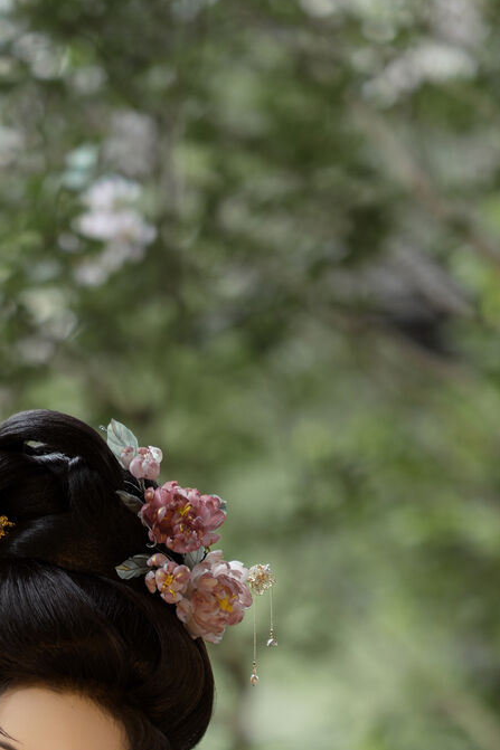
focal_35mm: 228
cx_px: 98
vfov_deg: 8.9
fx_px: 4752
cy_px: 959
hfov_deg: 6.0
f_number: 1.4
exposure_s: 1/125
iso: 100
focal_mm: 85
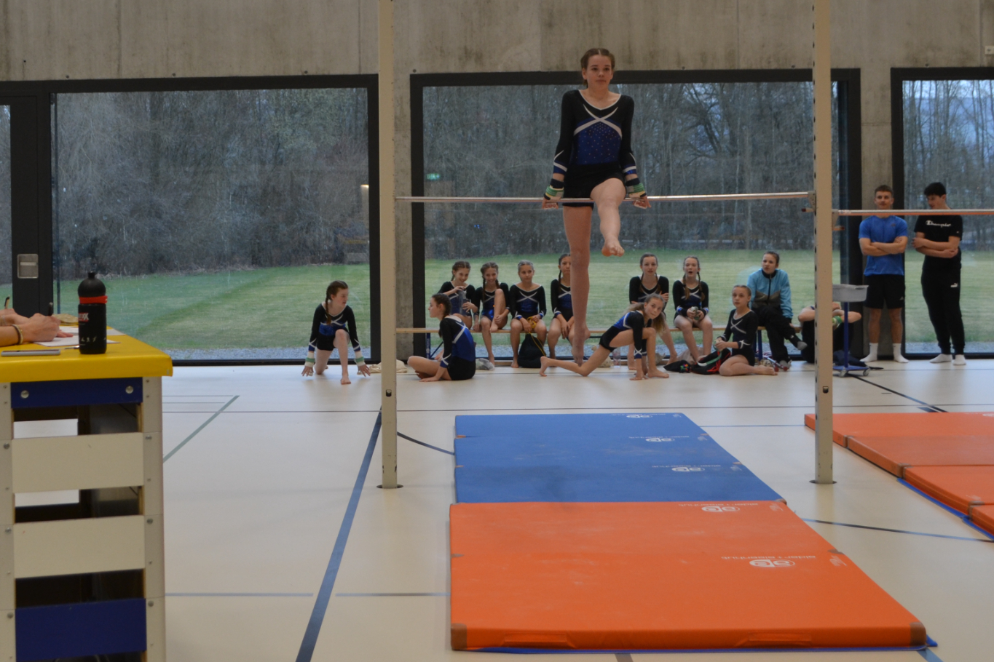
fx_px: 1491
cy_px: 219
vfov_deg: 24.9
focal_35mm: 54
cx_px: 384
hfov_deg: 36.7
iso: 400
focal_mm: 24
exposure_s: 1/100
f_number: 5
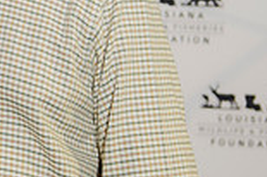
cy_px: 26
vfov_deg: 8.3
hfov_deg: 12.0
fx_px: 1222
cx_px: -105
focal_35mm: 165
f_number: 3.2
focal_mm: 44
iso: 800
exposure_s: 1/100
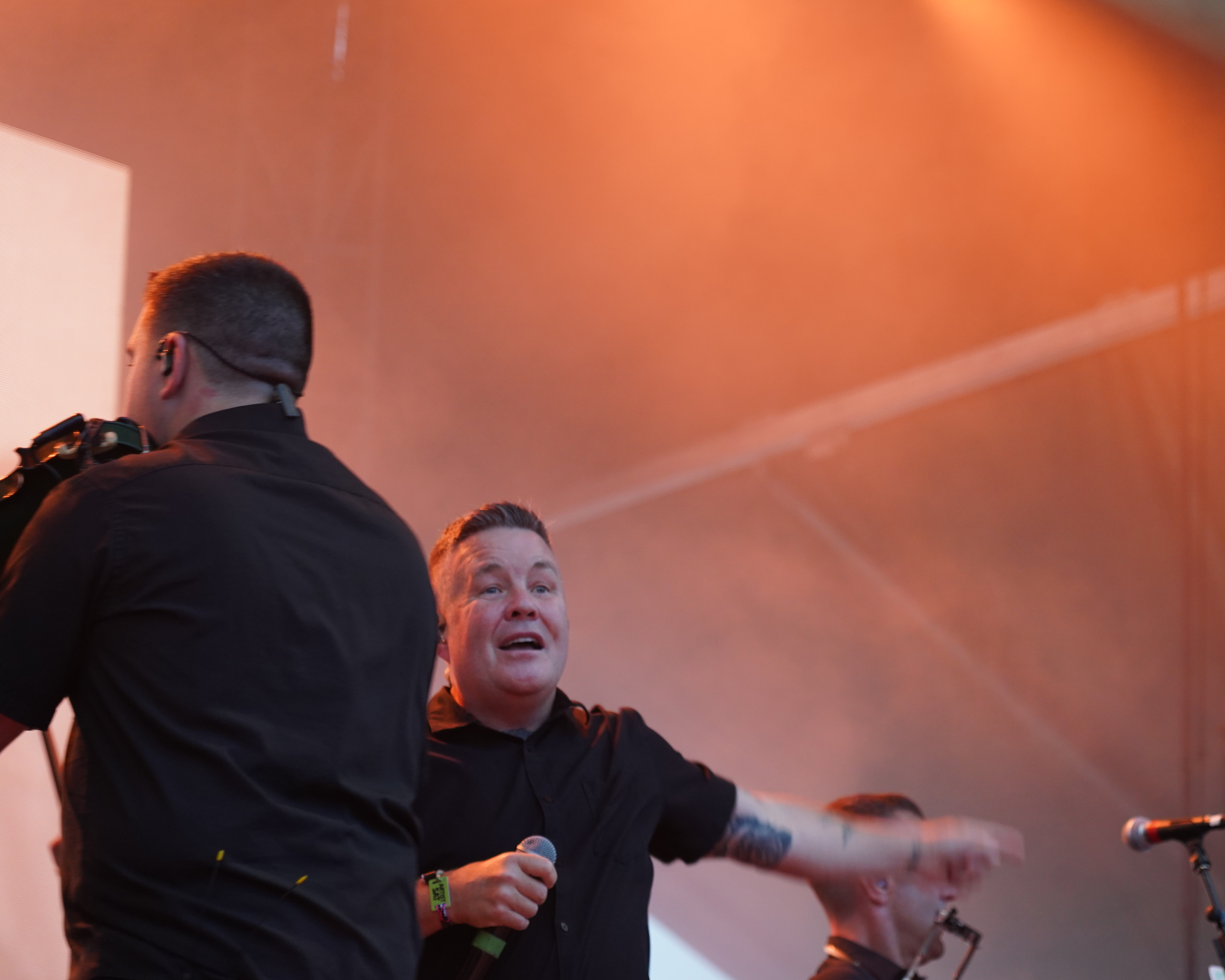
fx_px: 4315
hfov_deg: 16.1
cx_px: 738
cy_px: 491
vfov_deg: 13.0
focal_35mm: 119
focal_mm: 105
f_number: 4
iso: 2000
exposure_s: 1/160
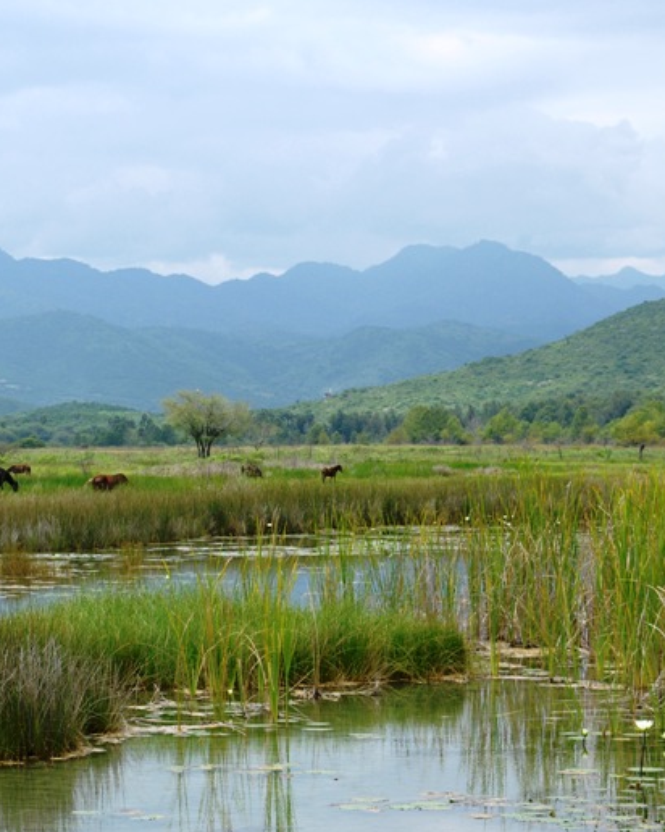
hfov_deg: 11.9
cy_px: 459
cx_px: 115
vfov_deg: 14.9
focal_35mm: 129
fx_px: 3168
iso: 200
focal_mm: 55
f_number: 9
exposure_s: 1/320
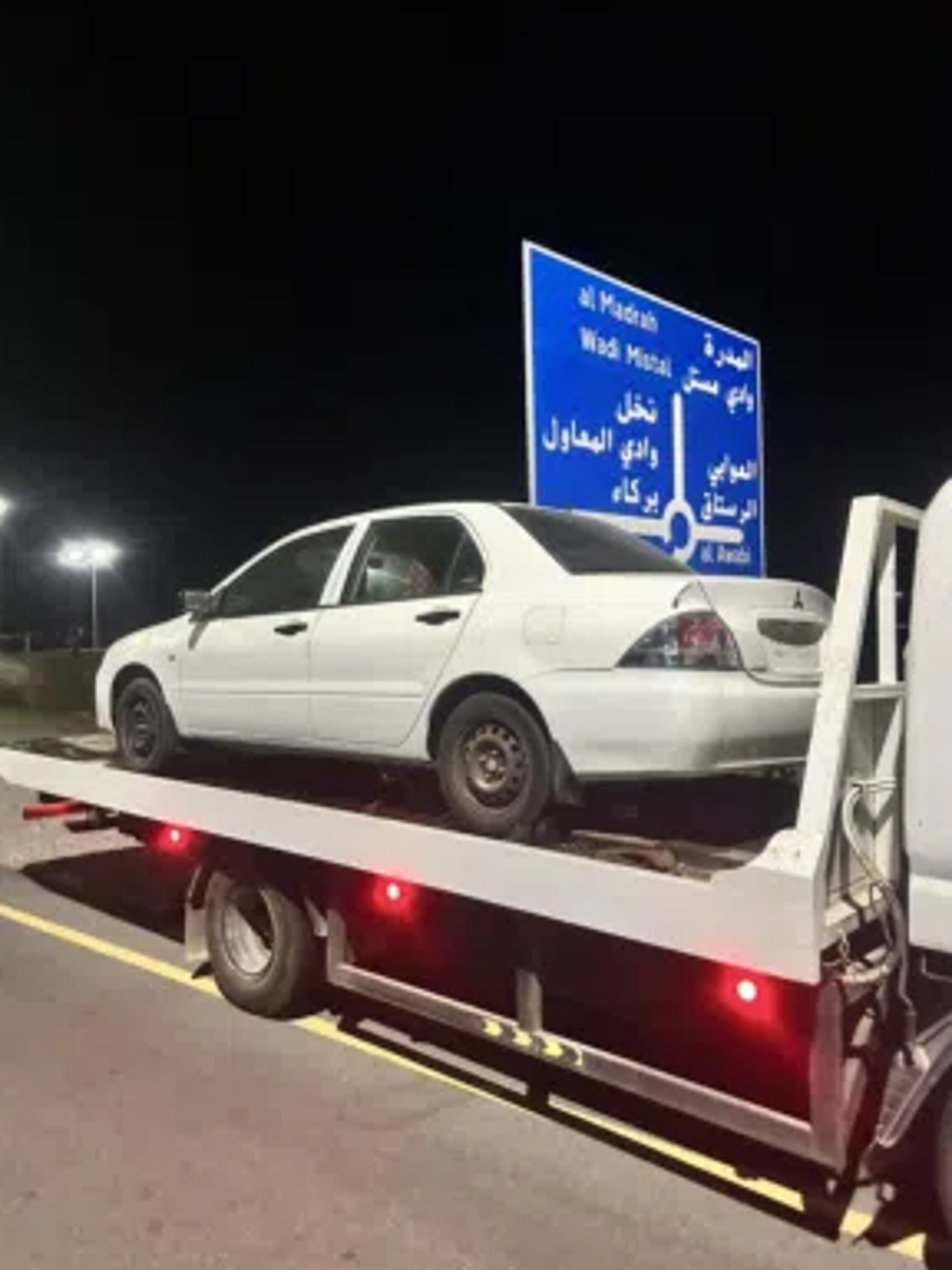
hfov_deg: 54.9
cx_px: 473
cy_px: 618
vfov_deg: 69.4
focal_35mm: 25
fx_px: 917
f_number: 1.78
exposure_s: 1/39
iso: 1000
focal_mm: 6.86
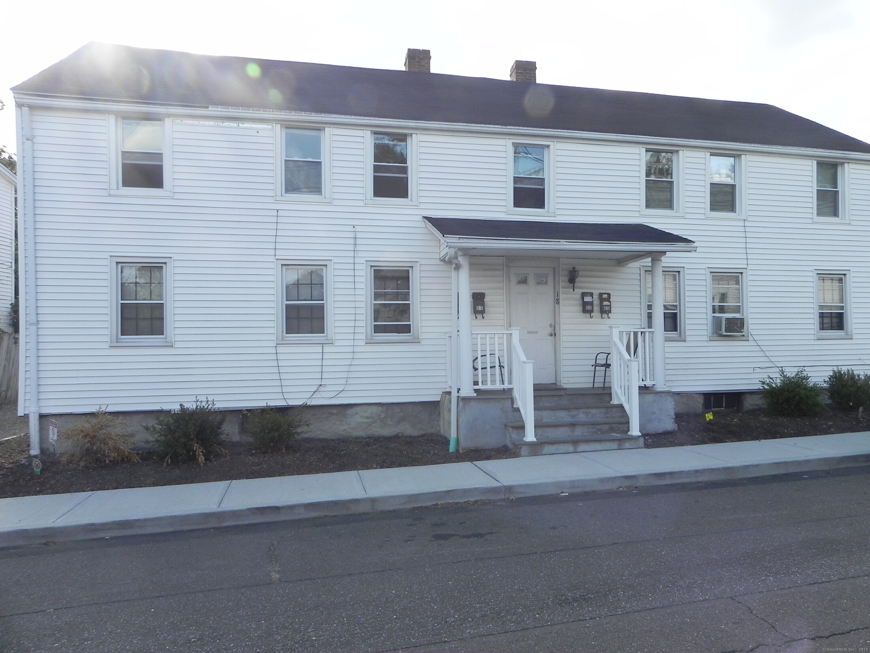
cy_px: 326
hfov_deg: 67.3
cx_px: 435
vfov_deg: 53.1
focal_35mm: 26
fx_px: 653
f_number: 5.6
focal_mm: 4.6
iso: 160
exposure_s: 1/202
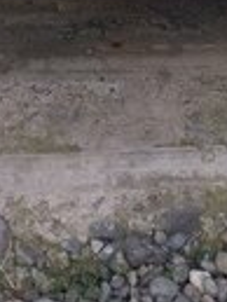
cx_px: 112
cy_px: -276
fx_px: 908
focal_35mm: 104
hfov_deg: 14.3
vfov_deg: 15.6
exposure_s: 1/121
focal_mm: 3.7
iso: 40
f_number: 1.9
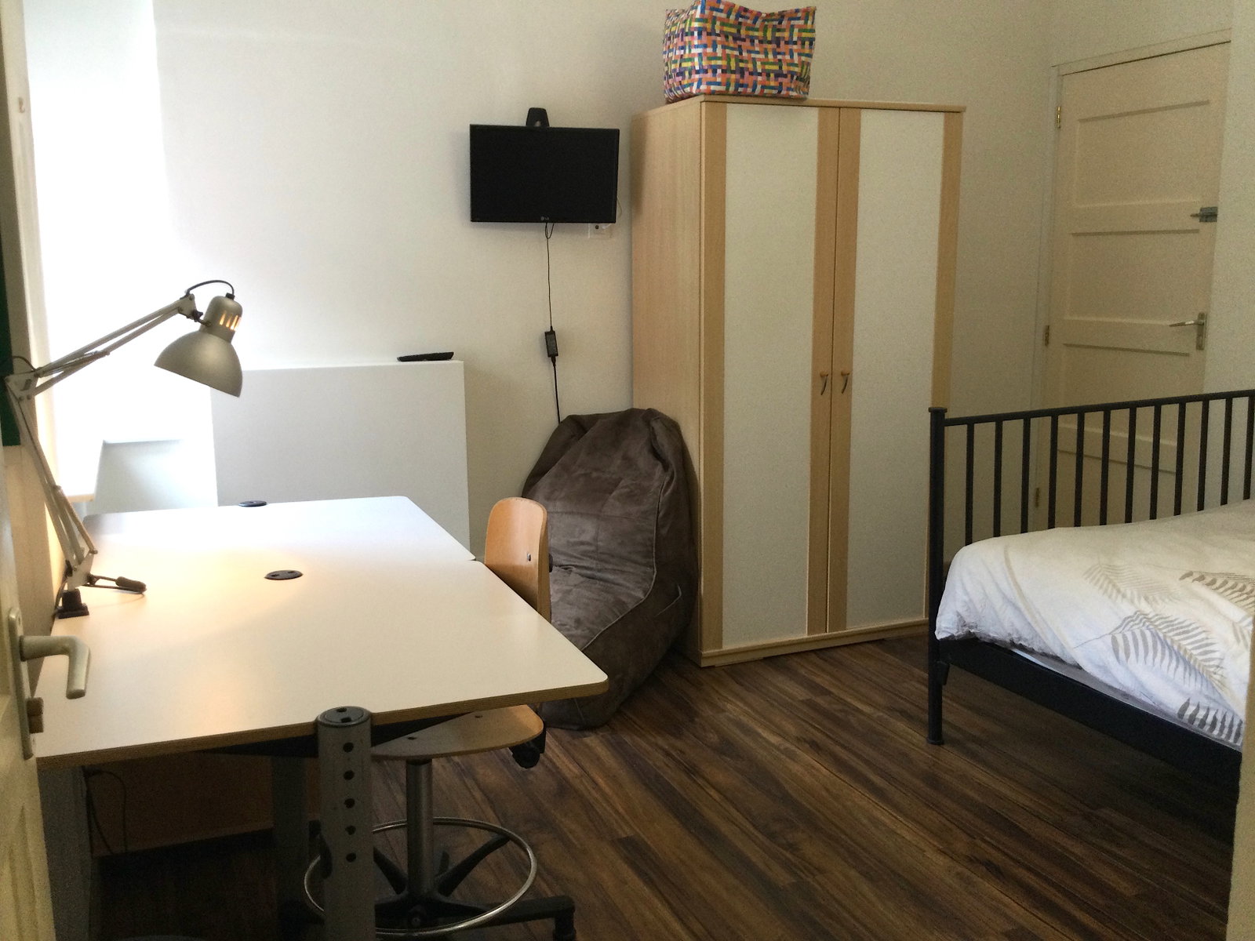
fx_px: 1124
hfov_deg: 58.4
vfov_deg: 45.4
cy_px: 470
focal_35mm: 31
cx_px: 628
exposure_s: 1/33
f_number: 2.4
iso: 80
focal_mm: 3.3
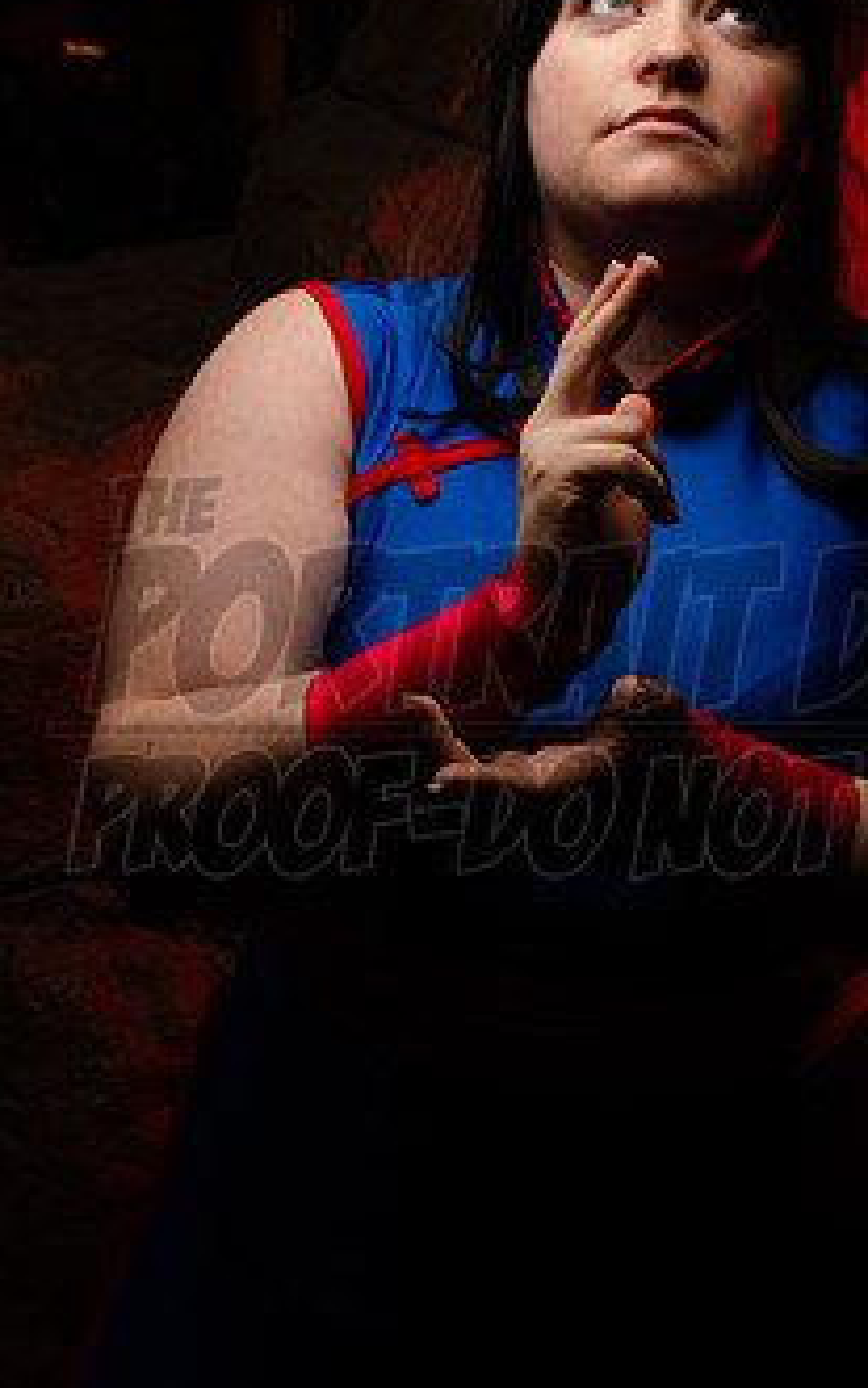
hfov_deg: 23.0
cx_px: 621
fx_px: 2119
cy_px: 679
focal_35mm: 56
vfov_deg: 36.3
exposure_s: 1/15
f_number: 22
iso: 200
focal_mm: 27
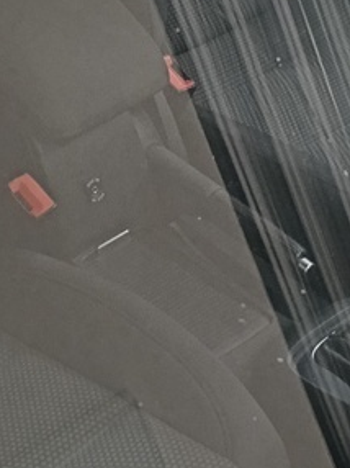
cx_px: 175
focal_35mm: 102
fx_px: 1377
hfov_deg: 14.5
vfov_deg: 19.2
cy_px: 159
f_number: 1.8
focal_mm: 3.98
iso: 800
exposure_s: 1/33.3
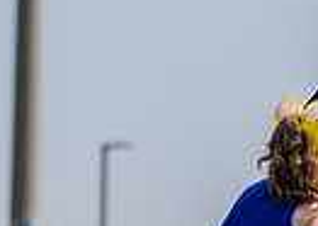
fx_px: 4786
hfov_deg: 3.8
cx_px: 266
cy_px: 131
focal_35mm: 531
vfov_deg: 2.7
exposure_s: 1/2500
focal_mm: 97
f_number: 2.8
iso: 100
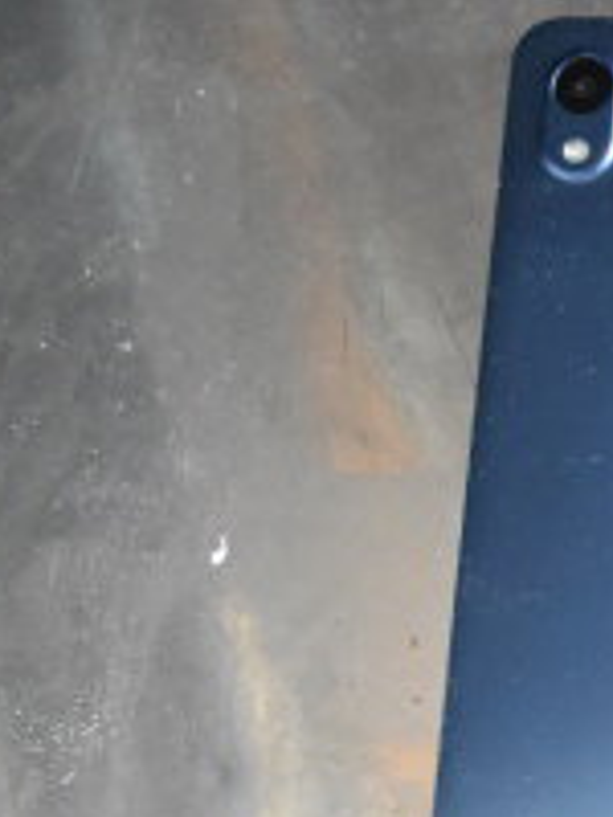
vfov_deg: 15.9
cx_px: 1189
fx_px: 2904
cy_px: 627
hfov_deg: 11.0
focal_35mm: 123
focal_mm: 28
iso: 5600
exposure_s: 1/50
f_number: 4.2
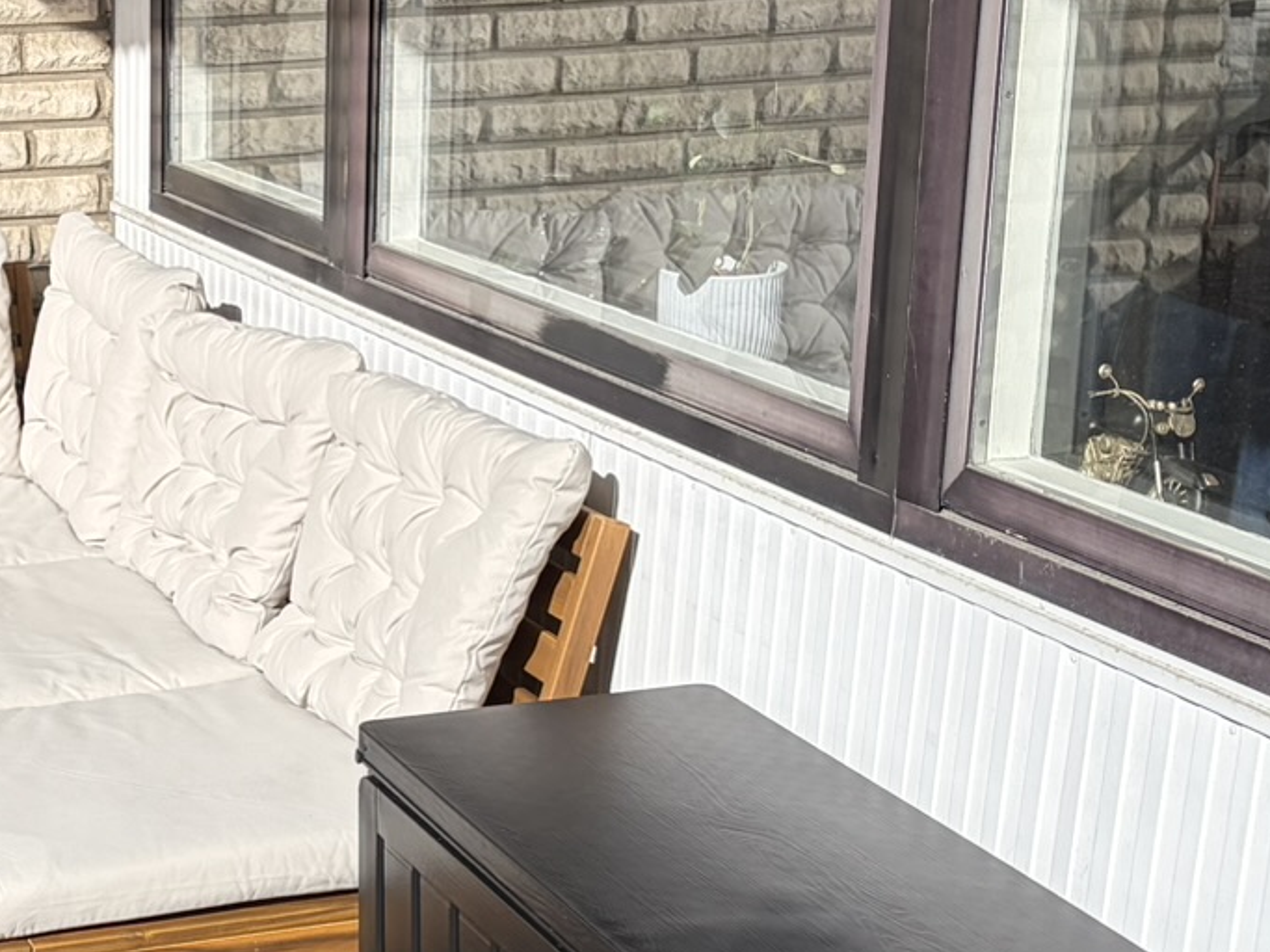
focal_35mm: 78
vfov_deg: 18.7
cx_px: 17
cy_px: 740
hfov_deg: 24.0
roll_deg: +0.9
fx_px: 2861
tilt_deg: -17.9
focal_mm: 5.96
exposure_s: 1/4065
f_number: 1.6
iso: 50
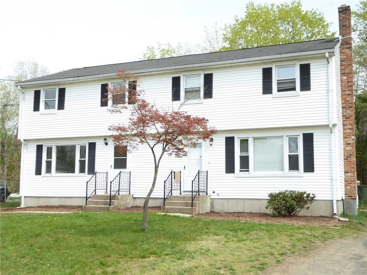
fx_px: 488
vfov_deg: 31.5
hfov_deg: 41.2
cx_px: 184
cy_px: 138
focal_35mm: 46
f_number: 3.9
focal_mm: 7.8
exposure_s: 1/400
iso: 100
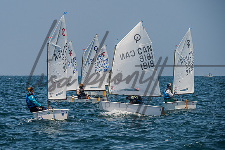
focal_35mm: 285
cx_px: 86
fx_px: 1783
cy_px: 73
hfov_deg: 7.2
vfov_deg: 4.8
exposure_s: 1/1600
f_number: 8
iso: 250
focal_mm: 210
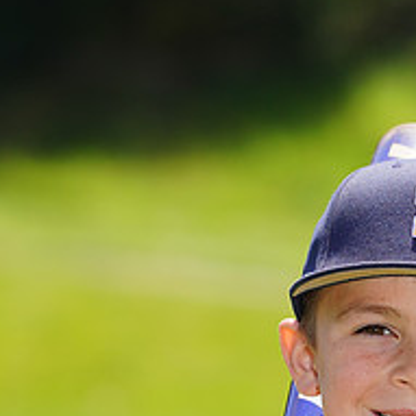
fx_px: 8579
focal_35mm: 631
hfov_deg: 2.8
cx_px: 369
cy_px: 551
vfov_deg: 2.8
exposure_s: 1/250
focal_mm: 244
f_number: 7.1
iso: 100
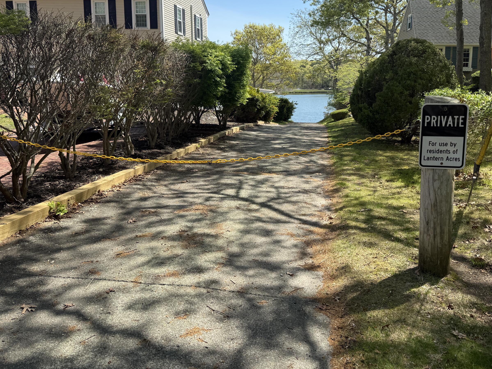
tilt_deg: -8.2
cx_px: 275
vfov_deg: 46.5
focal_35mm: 30
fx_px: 426
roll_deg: -0.1
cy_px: 144
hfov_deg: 59.8
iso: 80
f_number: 1.78
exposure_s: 1/2703
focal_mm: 6.76
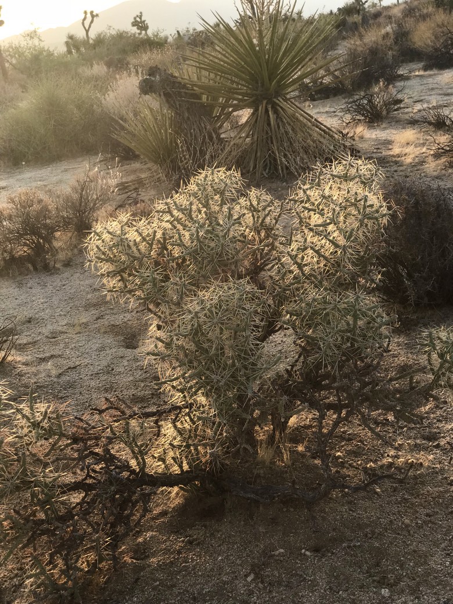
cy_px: 302
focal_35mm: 57
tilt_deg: -14.9
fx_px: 995
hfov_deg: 25.7
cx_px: 226
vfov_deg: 33.8
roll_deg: +5.3
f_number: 2.8
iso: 20
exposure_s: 1/233
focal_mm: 6.6
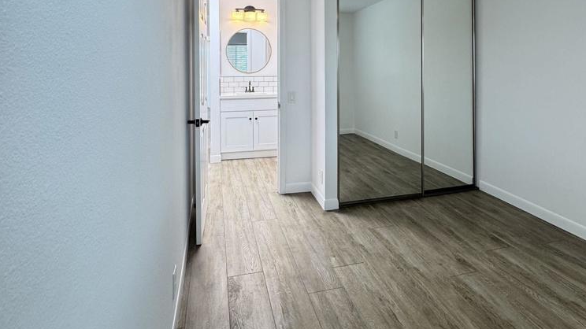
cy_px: 68
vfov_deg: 50.4
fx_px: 326
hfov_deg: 83.9
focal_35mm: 21
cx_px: 299
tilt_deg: -0.5
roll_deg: +0.4
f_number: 2.2
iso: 160
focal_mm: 2.22
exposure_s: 1/120
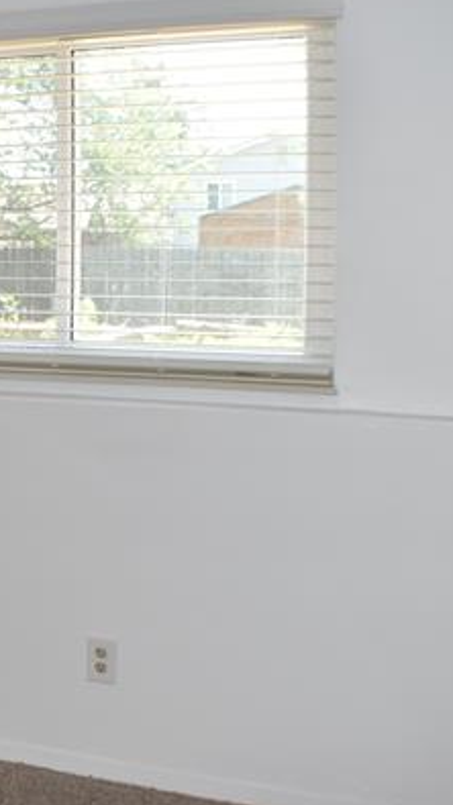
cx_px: -137
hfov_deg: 15.5
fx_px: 1578
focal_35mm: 74
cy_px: 377
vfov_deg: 28.6
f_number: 5.6
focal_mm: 29
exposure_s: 1/125
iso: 500
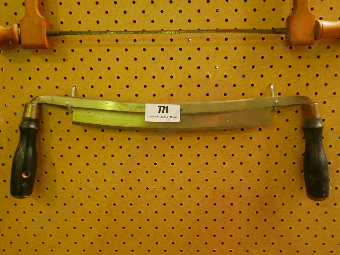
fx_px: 314
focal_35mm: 32
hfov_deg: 56.8
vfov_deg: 44.2
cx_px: 170
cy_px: 128
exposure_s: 1/50
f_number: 3.9
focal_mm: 16
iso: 3200
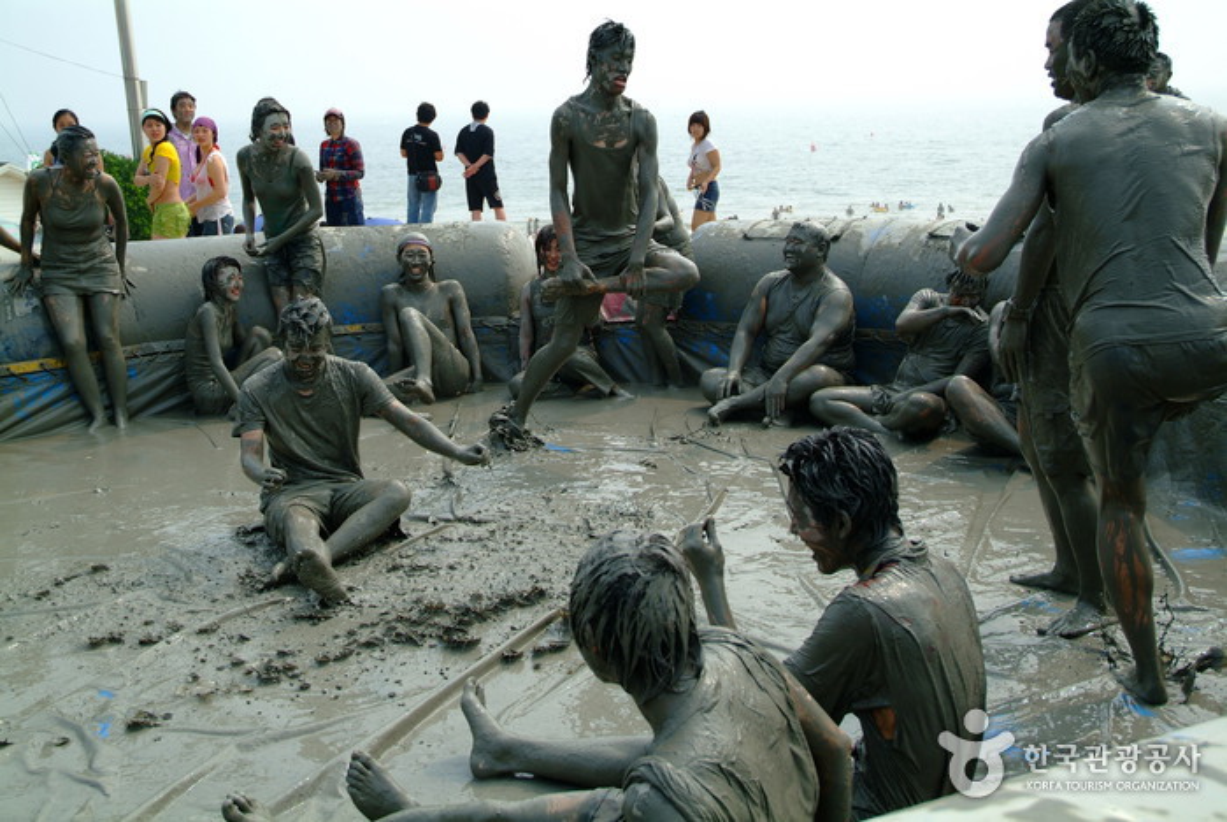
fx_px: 1399
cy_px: 411
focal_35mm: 41
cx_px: 614
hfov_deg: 47.4
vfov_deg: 32.7
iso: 200
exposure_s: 1/1000
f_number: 4.8
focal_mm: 27
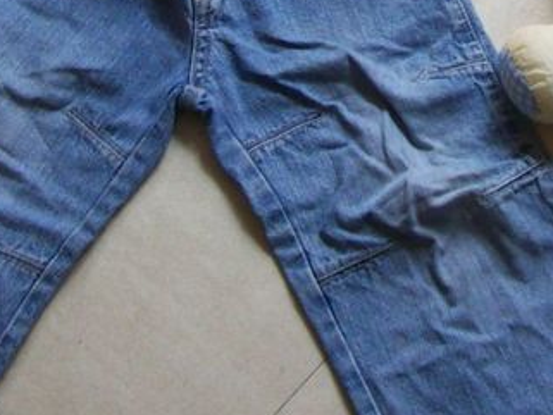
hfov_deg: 17.5
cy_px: -179
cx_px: 369
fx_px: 1790
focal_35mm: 112
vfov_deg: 12.7
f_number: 2.7
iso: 160
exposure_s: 1/27.1
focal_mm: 6
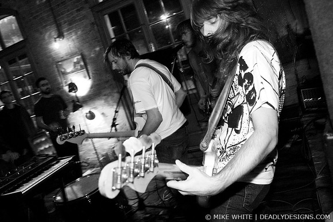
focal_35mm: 30
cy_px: 111
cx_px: 166
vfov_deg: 43.6
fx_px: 277
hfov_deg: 62.0
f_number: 3.5
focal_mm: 20
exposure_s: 1/10
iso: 1600
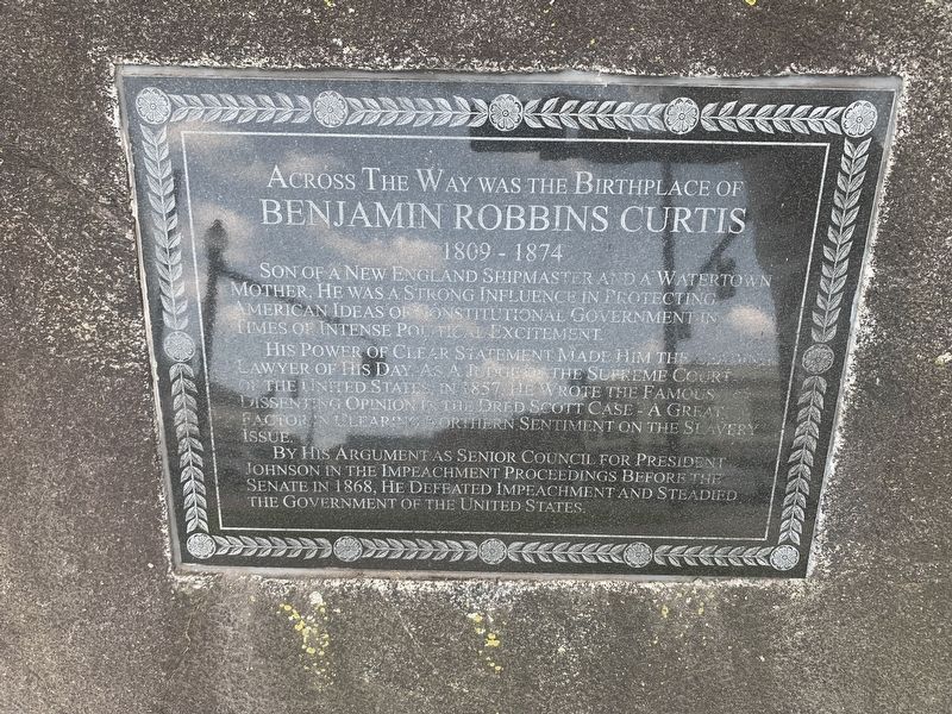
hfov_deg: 67.3
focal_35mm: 26
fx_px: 715
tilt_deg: -46.5
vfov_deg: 53.1
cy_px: 357
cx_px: 476
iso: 25
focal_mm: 4.25
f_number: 1.8
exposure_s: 1/244
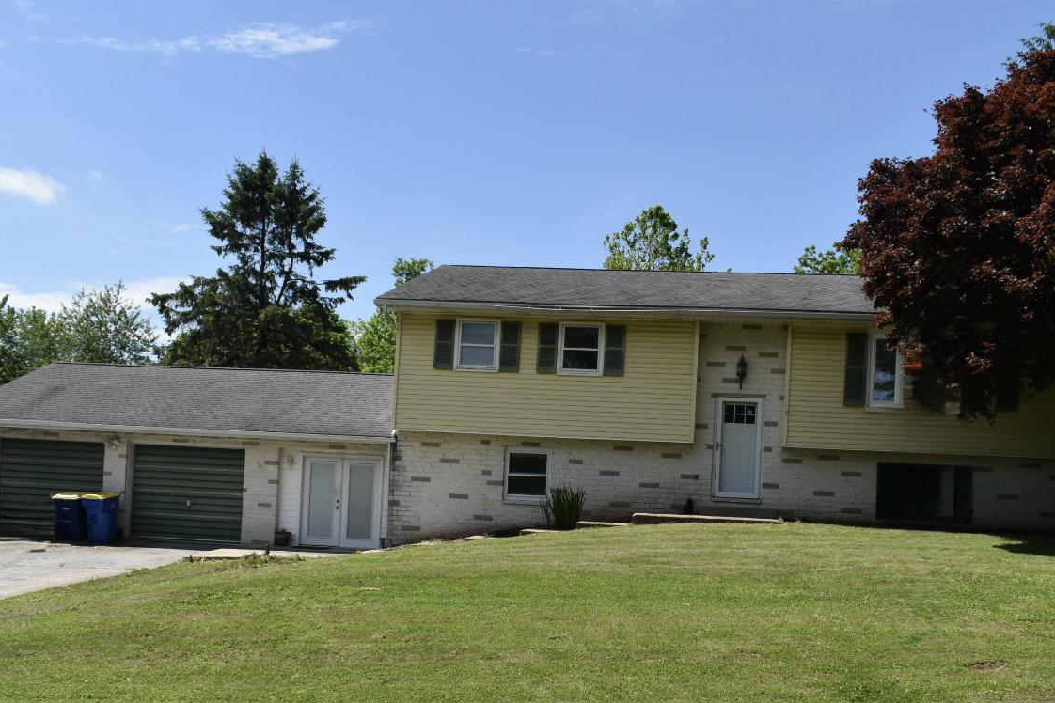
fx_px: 1143
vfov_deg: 33.9
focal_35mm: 39
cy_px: 461
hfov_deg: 49.4
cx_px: 593
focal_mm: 18
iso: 400
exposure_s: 1/1600
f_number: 6.3
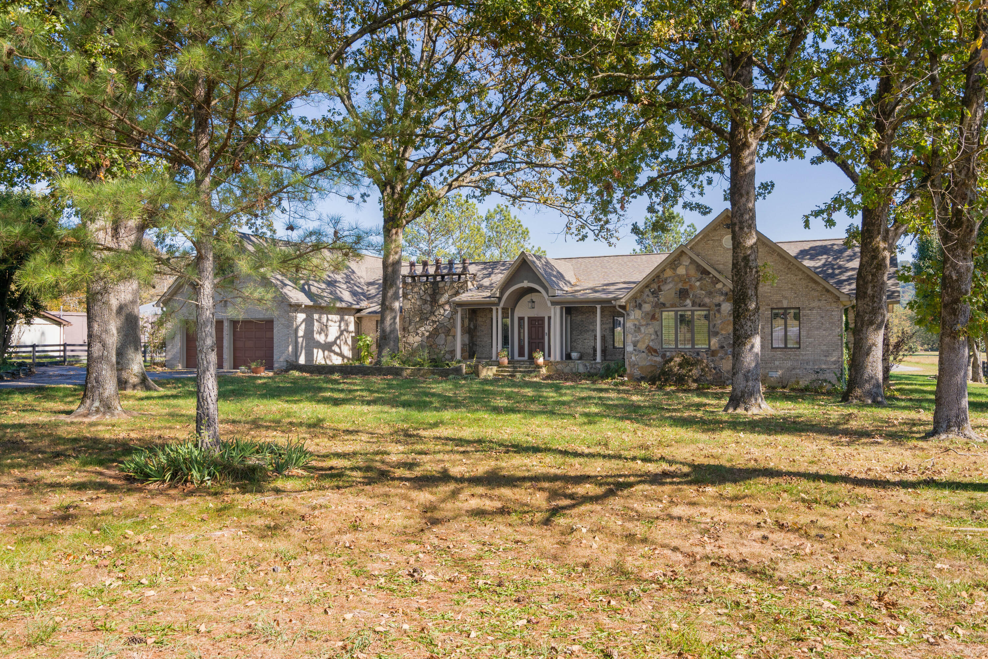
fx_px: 823
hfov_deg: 61.9
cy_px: 330
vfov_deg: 43.6
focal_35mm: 30
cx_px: 494
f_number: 7.1
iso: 320
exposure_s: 1/250
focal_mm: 30
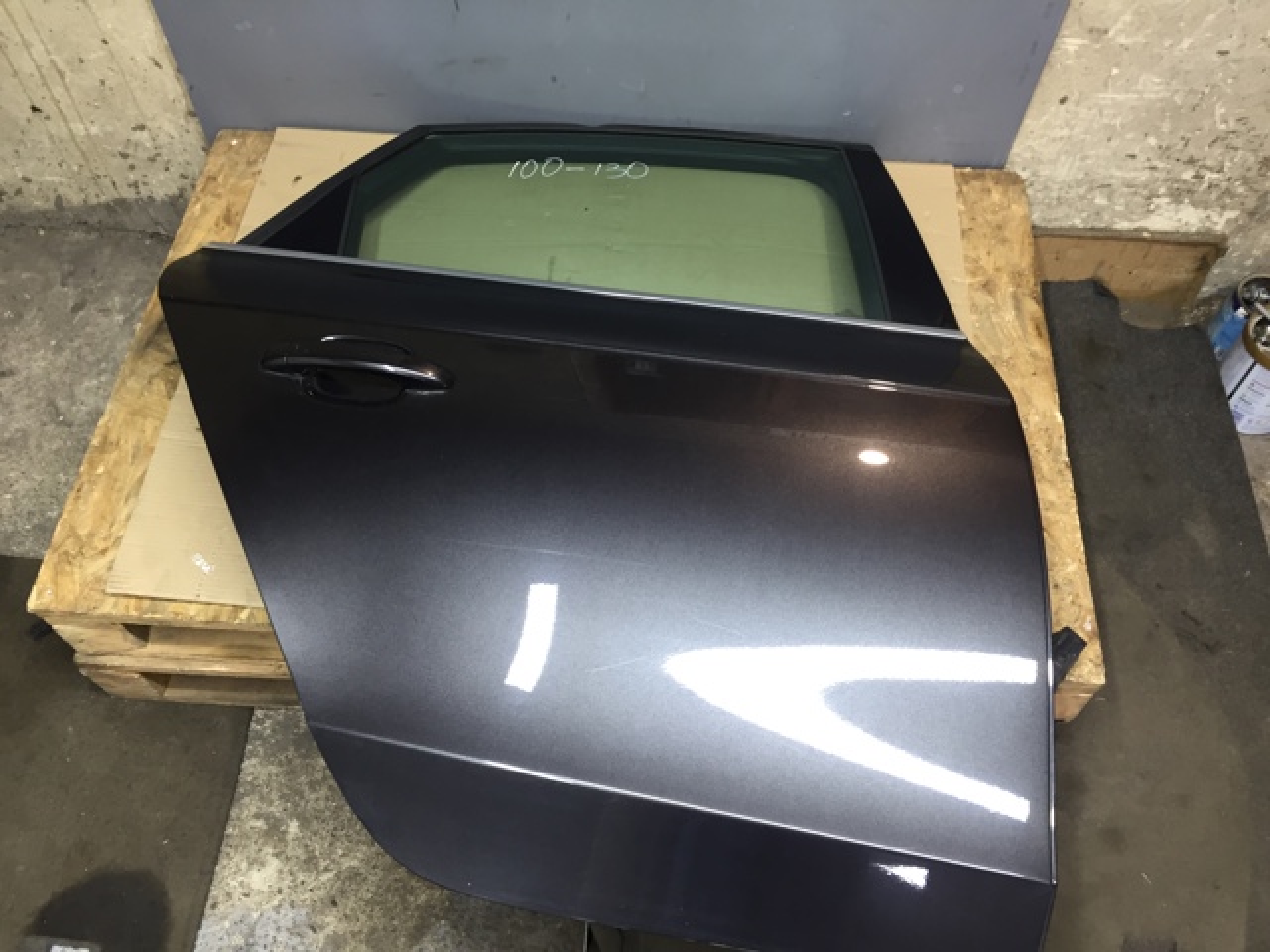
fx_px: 1064
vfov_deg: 48.2
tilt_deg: -59.2
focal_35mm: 29
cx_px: 635
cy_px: 476
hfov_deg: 61.7
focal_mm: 4.15
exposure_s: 1/33
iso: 80
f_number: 2.2
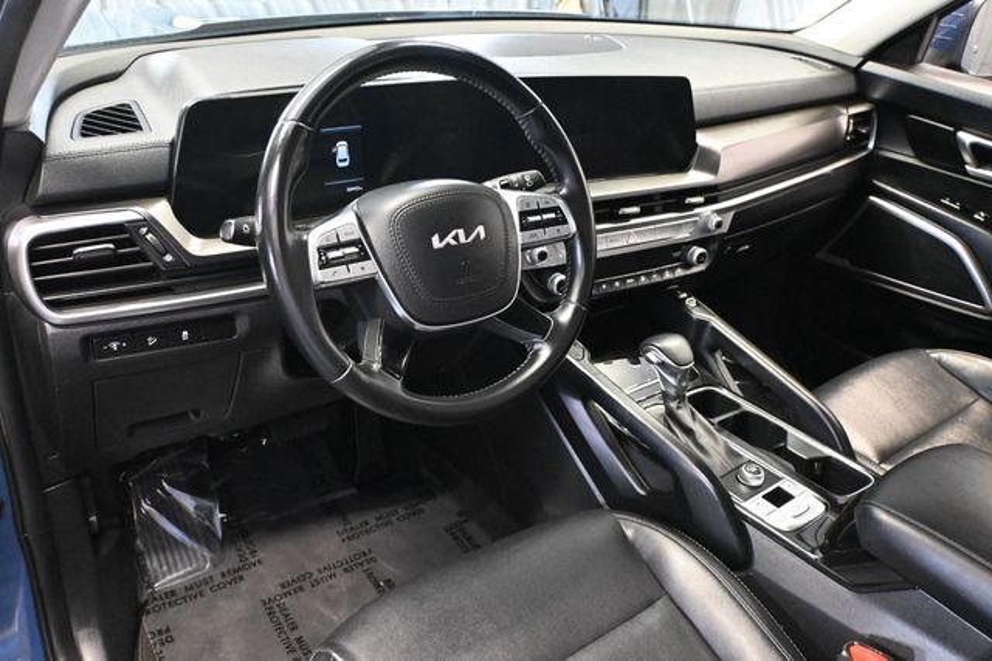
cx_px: 496
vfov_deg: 44.6
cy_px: 330
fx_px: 806
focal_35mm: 29
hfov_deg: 63.2
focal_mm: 19.5
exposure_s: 1/60
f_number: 3.8
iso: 9000
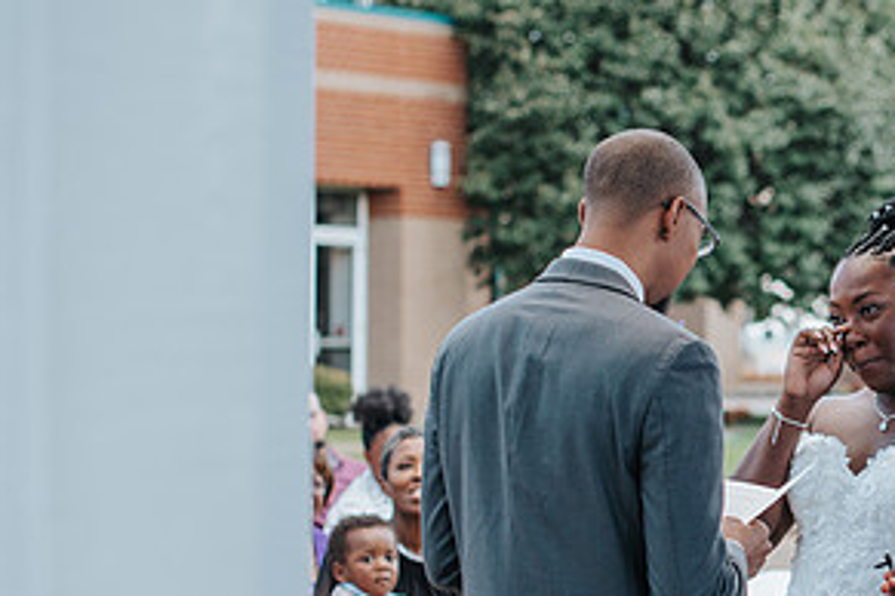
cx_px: 873
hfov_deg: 19.1
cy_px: 422
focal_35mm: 104
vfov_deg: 13.1
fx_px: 2585
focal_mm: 50
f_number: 2.5
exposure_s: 1/1000
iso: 200
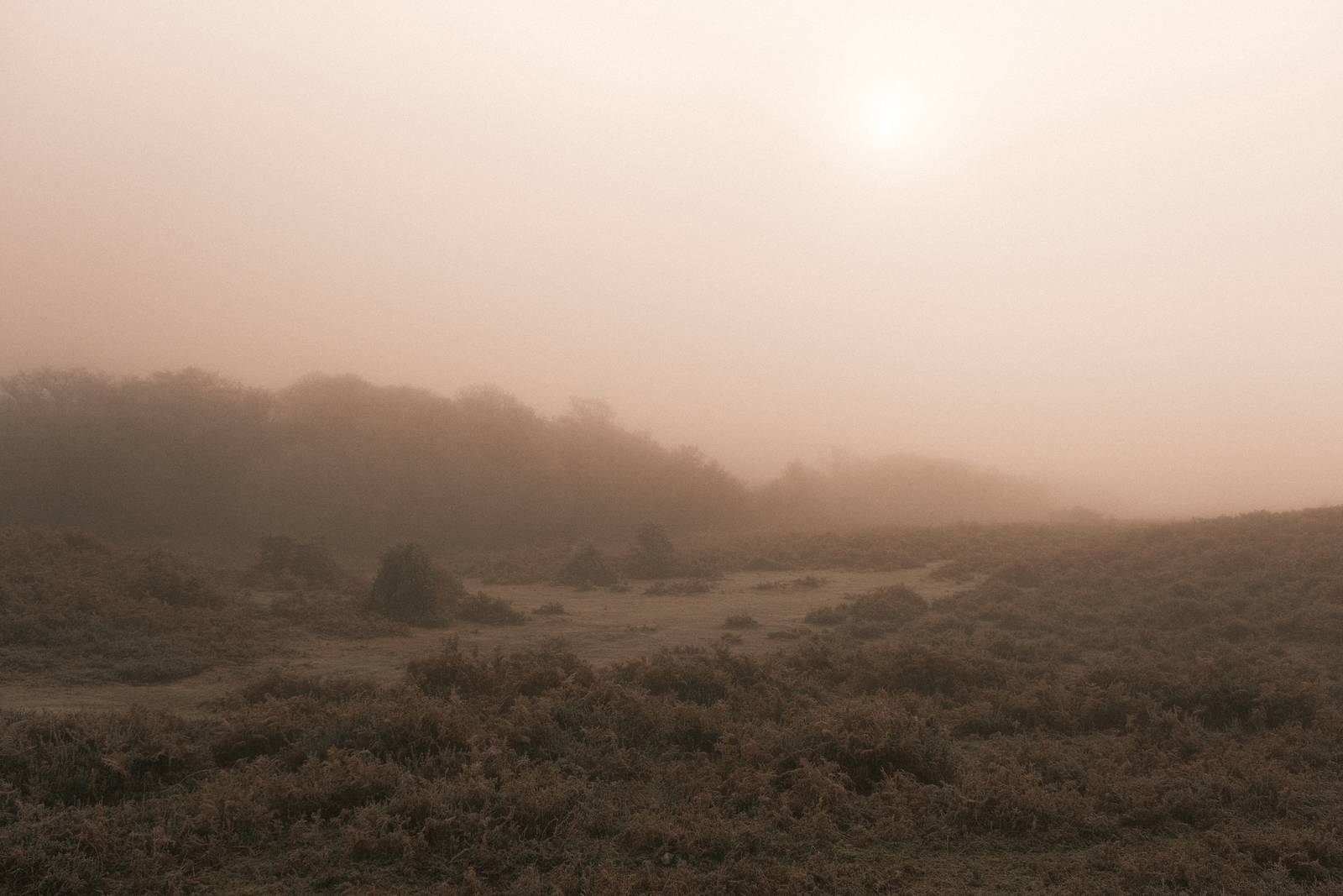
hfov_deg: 58.7
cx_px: 672
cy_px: 448
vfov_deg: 41.1
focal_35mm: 32
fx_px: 1194
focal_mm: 21.2
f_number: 8
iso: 640
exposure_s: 1/1000
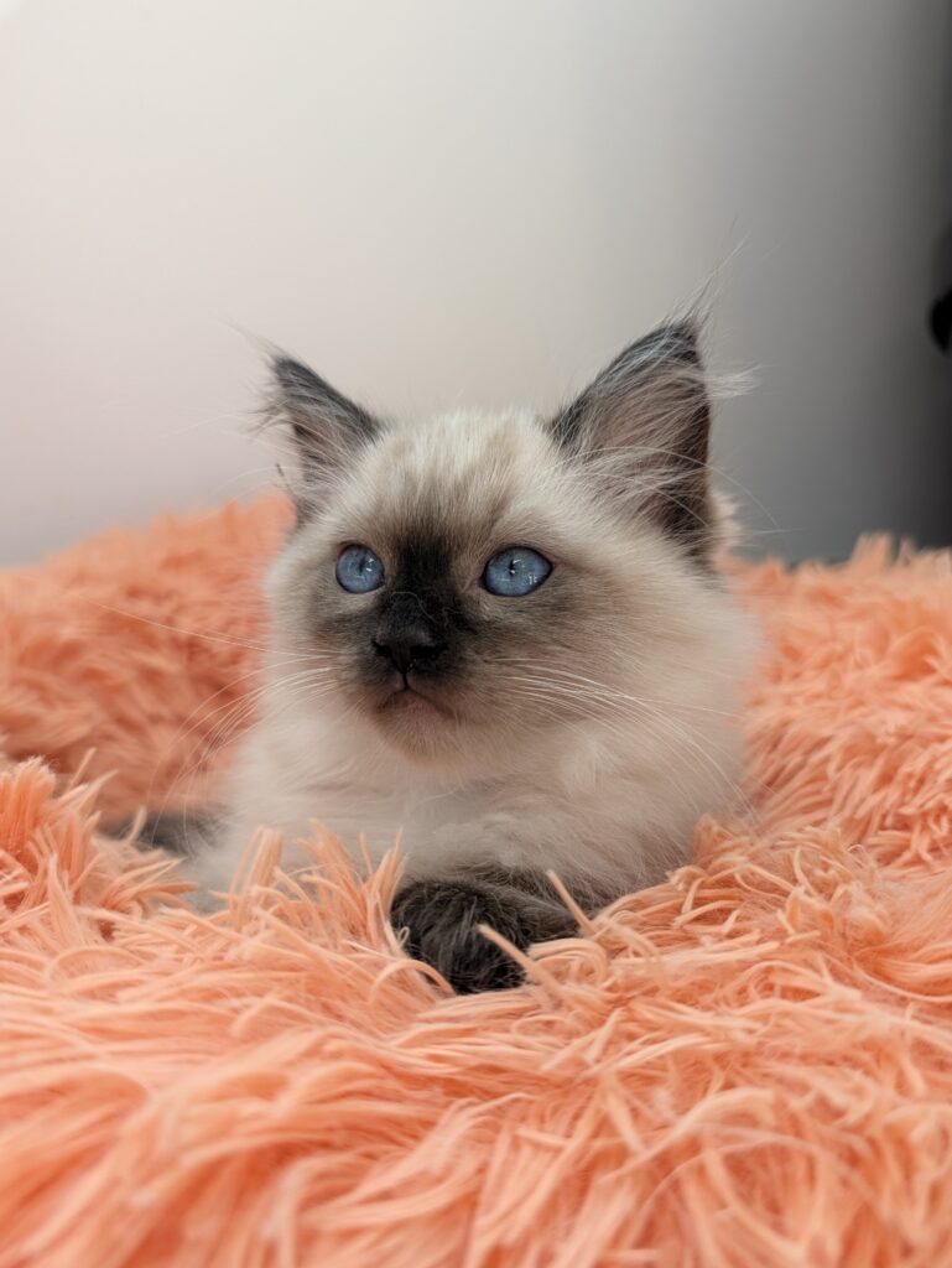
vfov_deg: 71.6
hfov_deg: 56.9
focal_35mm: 24
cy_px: 634
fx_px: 879
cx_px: 476
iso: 106
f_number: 1.68
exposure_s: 1/164
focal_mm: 6.9
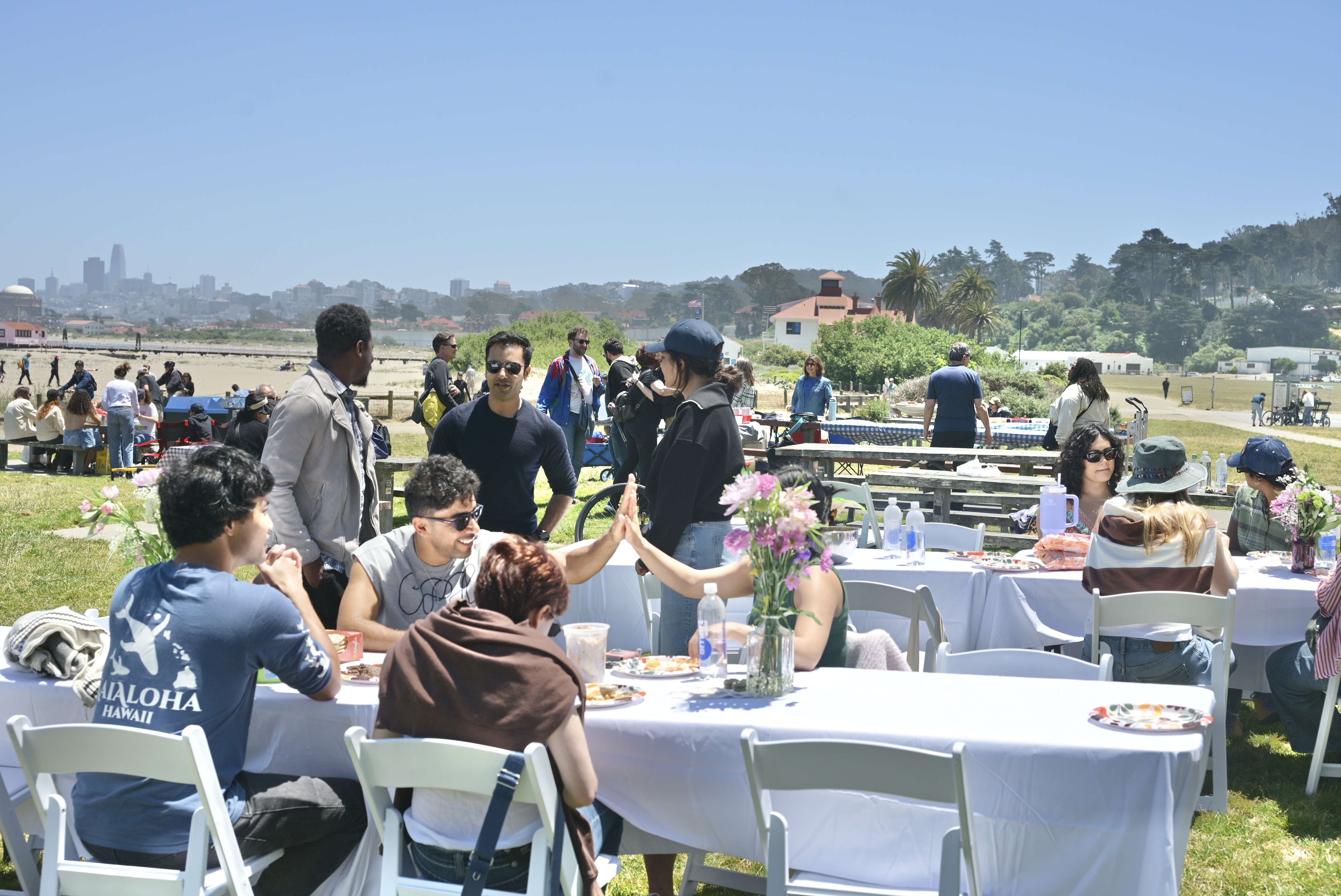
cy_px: 448
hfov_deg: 44.5
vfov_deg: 30.5
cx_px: 670
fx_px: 1640
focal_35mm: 44
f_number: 5.6
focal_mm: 44
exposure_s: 1/1000
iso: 160
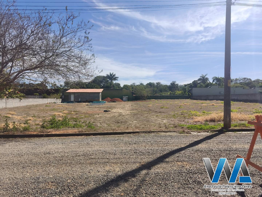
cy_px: 98
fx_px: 174
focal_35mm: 23
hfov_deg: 73.9
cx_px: 131
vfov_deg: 58.9
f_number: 1.7
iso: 50
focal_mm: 6.06
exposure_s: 1/1105
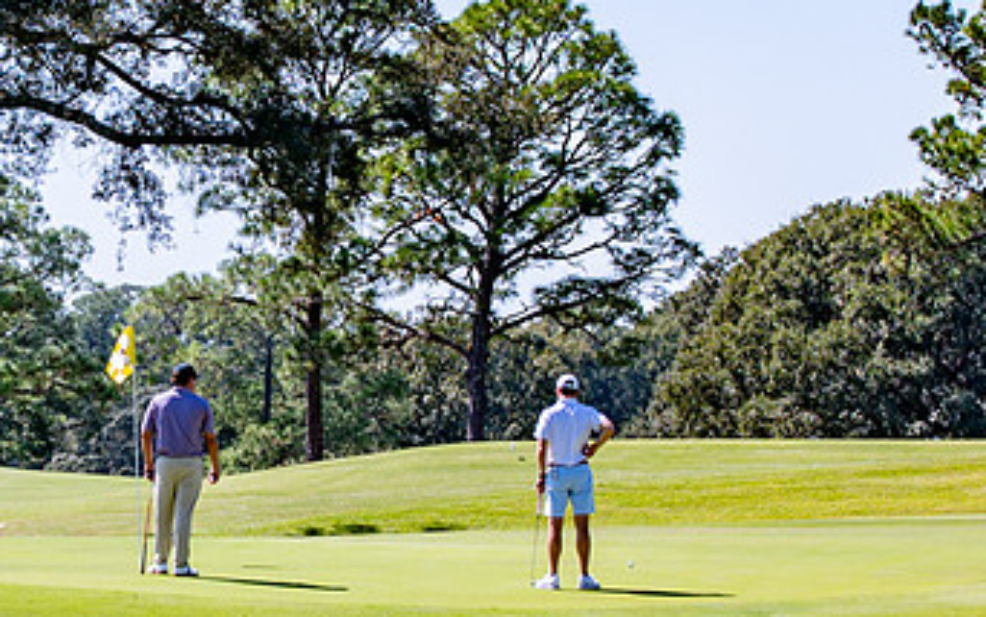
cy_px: 263
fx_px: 6424
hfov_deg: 8.8
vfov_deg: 5.5
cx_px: 169
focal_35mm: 239
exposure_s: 1/1250
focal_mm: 70
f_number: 4
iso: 100
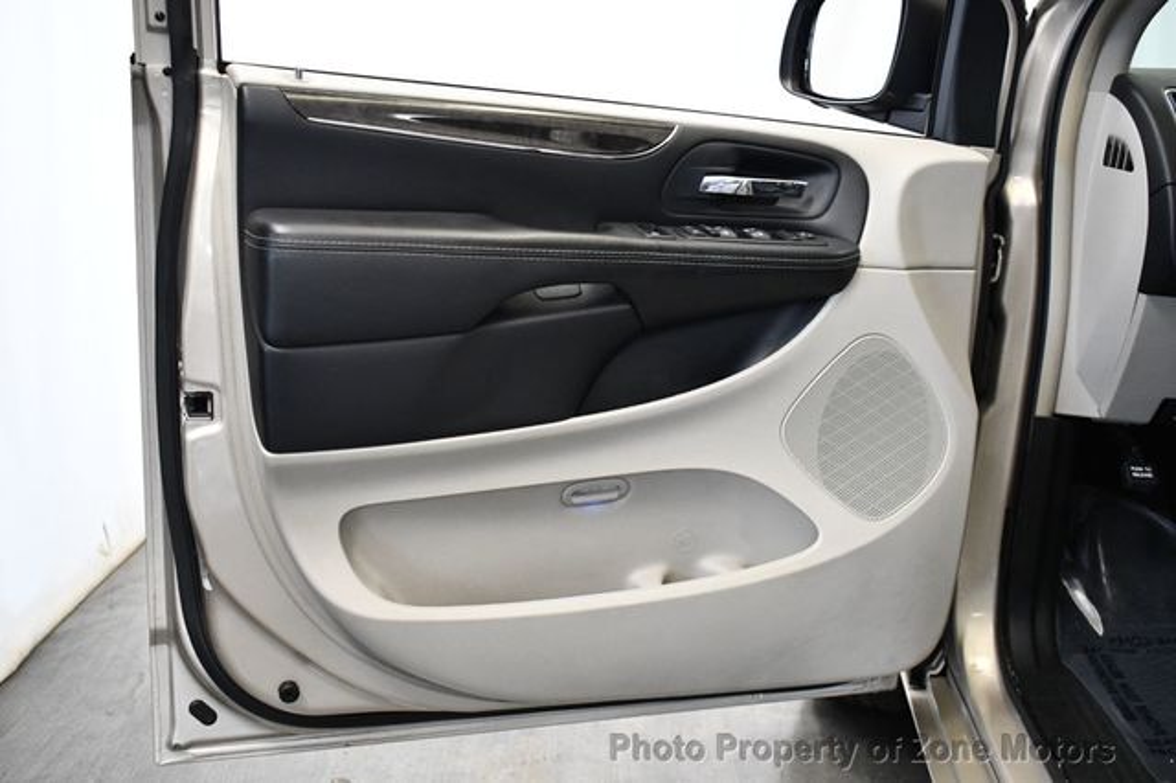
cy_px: 392
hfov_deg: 51.9
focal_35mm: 37
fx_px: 1208
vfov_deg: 35.9
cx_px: 588
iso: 3200
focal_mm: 25
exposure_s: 1/125
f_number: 4
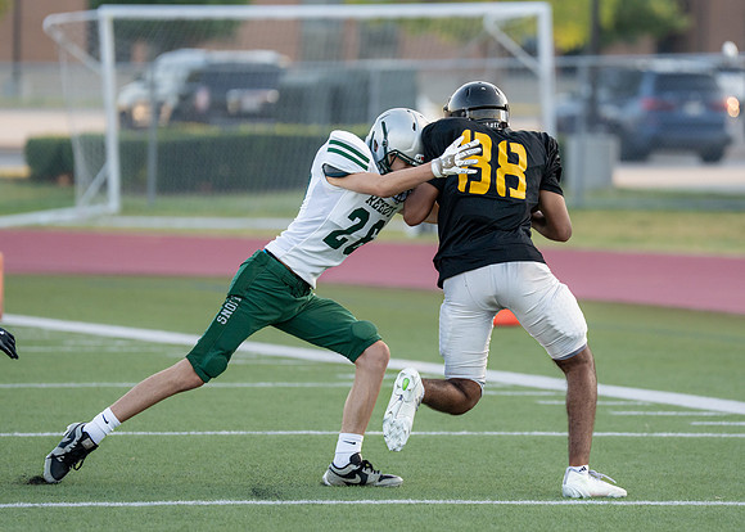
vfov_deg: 4.9
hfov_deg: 6.8
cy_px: 222
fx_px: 6274
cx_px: 454
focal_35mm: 297
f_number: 2.8
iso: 400
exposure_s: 1/1600
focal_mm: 200
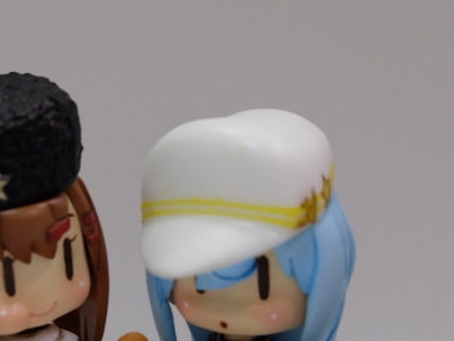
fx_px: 2073
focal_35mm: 158
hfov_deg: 12.5
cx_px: 211
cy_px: 303
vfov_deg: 9.4
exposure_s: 1/125
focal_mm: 50
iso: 2000
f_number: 5.6
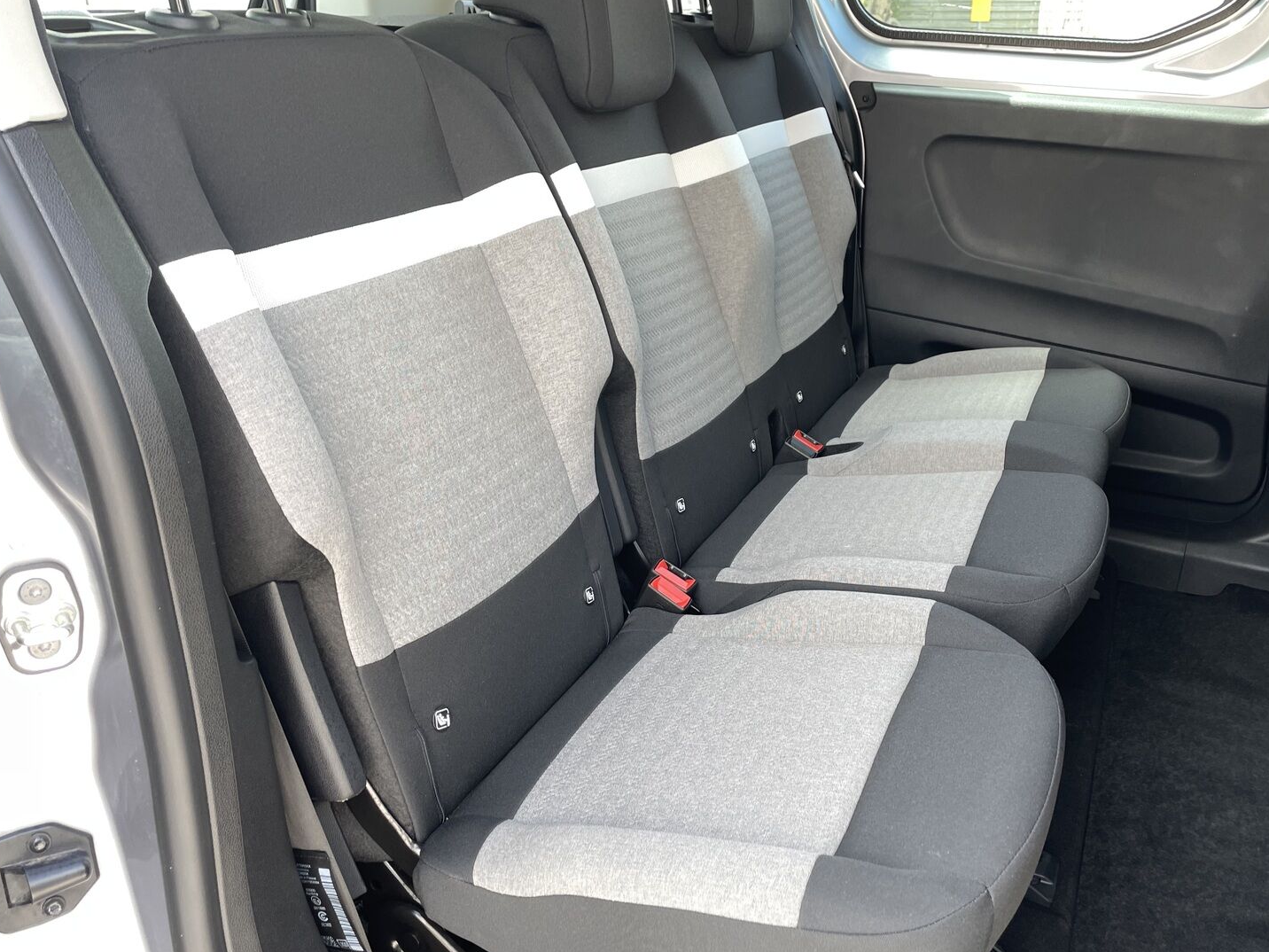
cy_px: 492
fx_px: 1136
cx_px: 715
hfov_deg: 58.2
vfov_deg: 45.4
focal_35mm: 31
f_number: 1.6
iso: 32
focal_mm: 4.2
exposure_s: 1/129
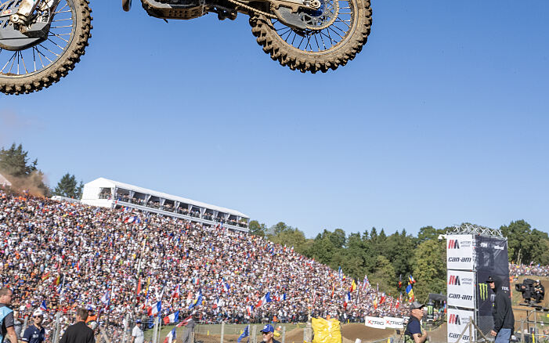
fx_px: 552
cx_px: 172
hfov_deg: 51.6
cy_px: 41
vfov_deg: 32.9
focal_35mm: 37
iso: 200
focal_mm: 20.5
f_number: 4.5
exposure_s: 1/2500
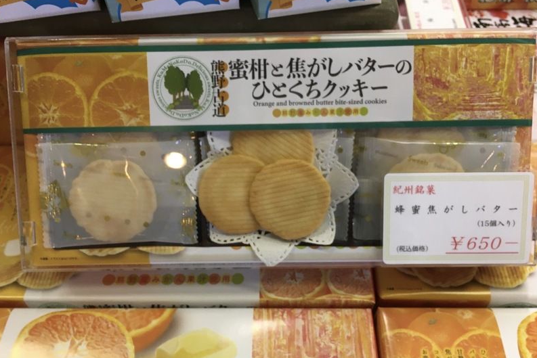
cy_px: 198
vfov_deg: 42.3
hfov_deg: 60.3
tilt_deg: -55.7
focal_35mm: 31
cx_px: 272
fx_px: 462
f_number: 2.2
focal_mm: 4.15
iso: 50
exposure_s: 1/30
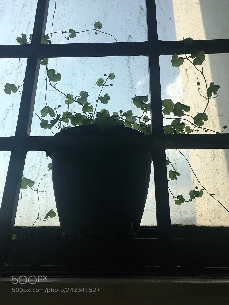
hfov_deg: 48.2
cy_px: 152
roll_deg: +0.5
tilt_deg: +25.3
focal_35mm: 29
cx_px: 114
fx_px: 256
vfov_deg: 61.7
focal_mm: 4.15
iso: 25
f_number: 2.2
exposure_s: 1/1709
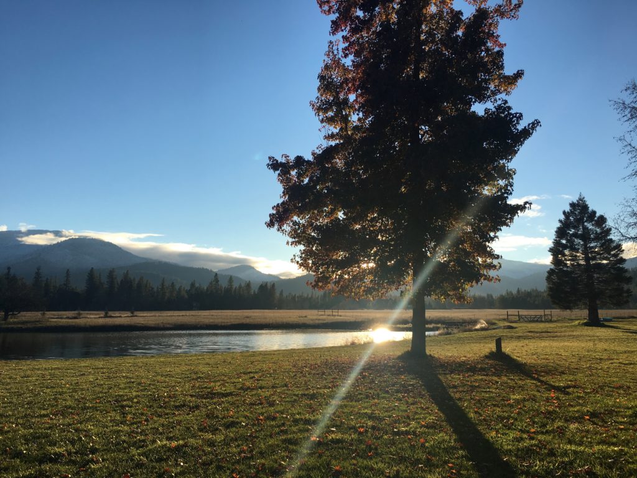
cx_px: 318
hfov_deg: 61.7
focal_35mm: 29
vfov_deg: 48.2
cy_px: 239
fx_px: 534
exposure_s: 1/1166
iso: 25
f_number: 2.2
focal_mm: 4.15
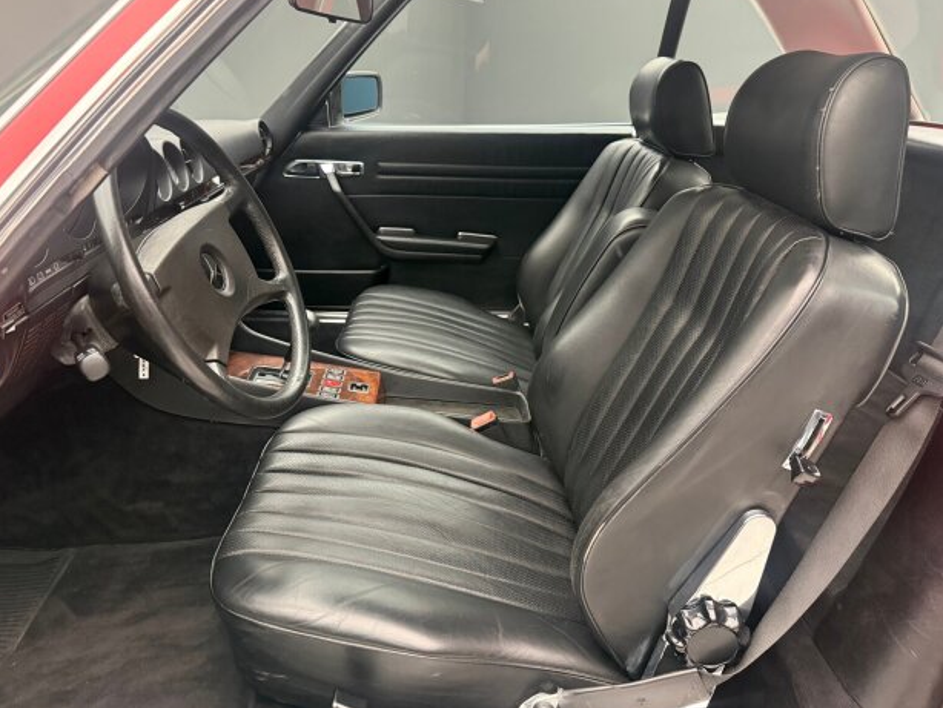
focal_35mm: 25
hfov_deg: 69.3
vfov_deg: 54.9
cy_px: 352
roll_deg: +1.2
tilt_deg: -22.0
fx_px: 681
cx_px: 455
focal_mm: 6.76
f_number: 1.78
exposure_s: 1/33
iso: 640
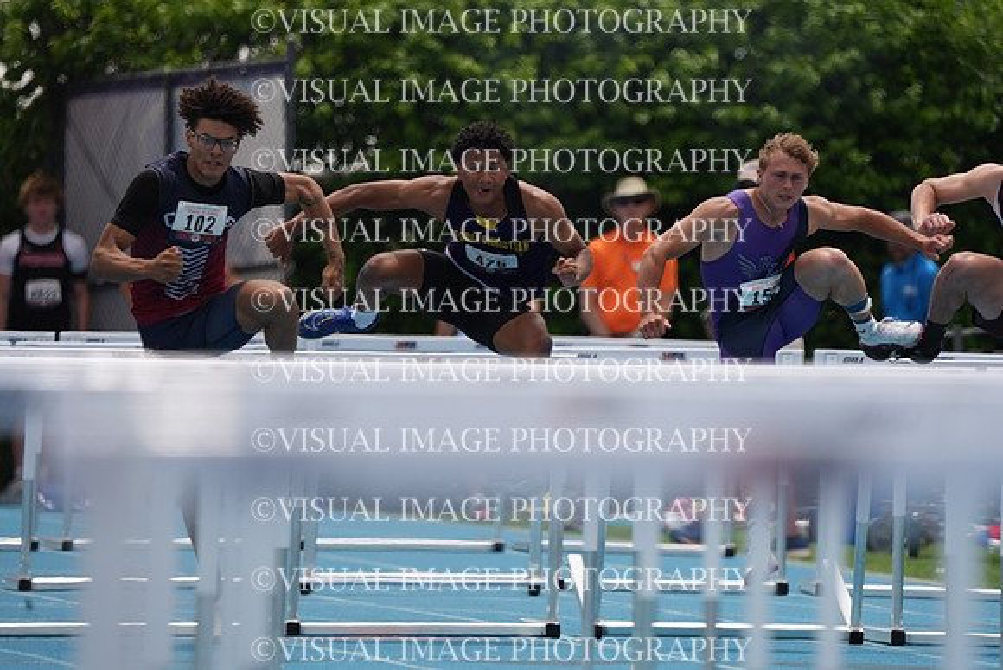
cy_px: 335
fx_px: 16720
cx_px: 502
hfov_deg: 3.4
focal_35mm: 600
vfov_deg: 2.3
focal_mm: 600
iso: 500
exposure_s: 1/3200
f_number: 6.3
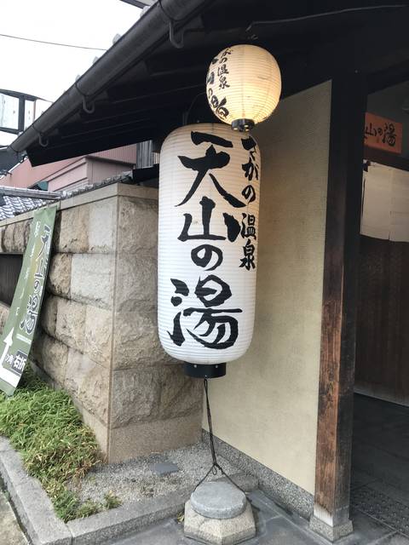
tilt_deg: +2.4
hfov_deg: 49.7
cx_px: 204
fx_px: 441
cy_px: 272
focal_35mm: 28
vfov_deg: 63.4
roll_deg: -0.9
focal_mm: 3.99
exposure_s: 1/120
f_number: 1.8
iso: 40
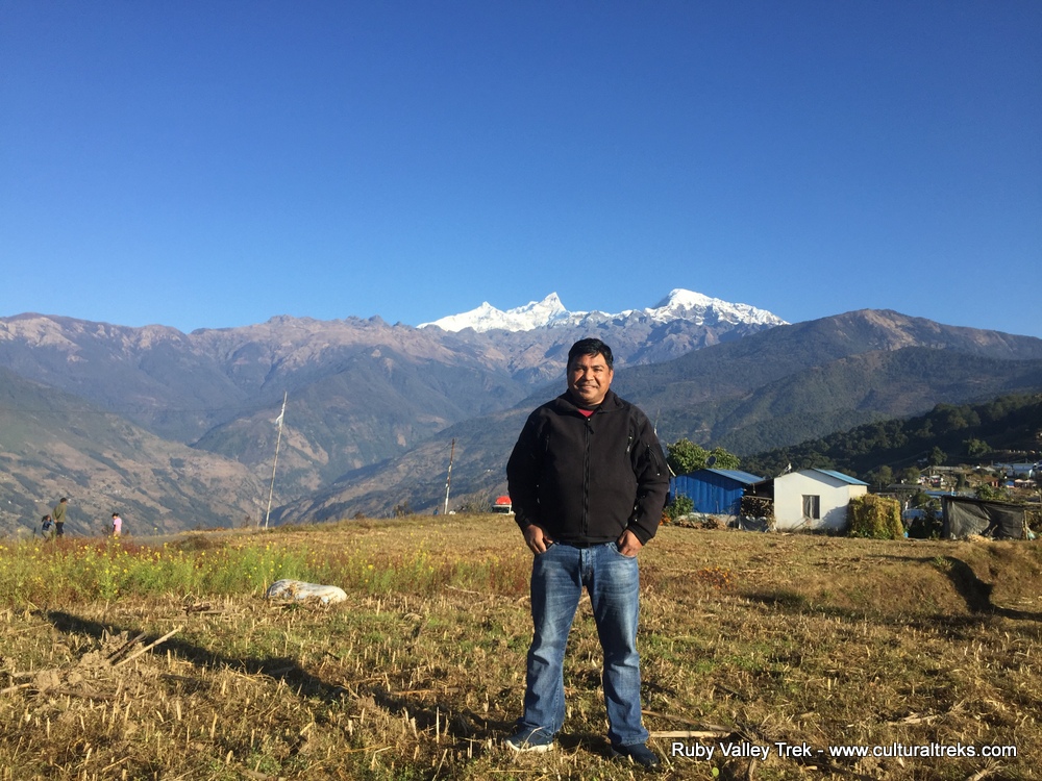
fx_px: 873
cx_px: 521
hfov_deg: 61.7
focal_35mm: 29
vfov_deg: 48.2
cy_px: 390
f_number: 2.2
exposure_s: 1/1647
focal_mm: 4.15
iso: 32
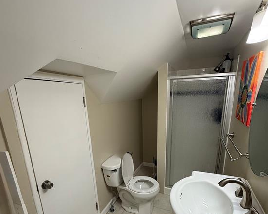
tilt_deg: -15.0
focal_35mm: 19
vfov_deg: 69.6
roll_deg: +2.0
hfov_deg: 83.3
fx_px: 151
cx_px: 136
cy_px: 136
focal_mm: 2.22
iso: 125
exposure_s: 1/120
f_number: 2.2
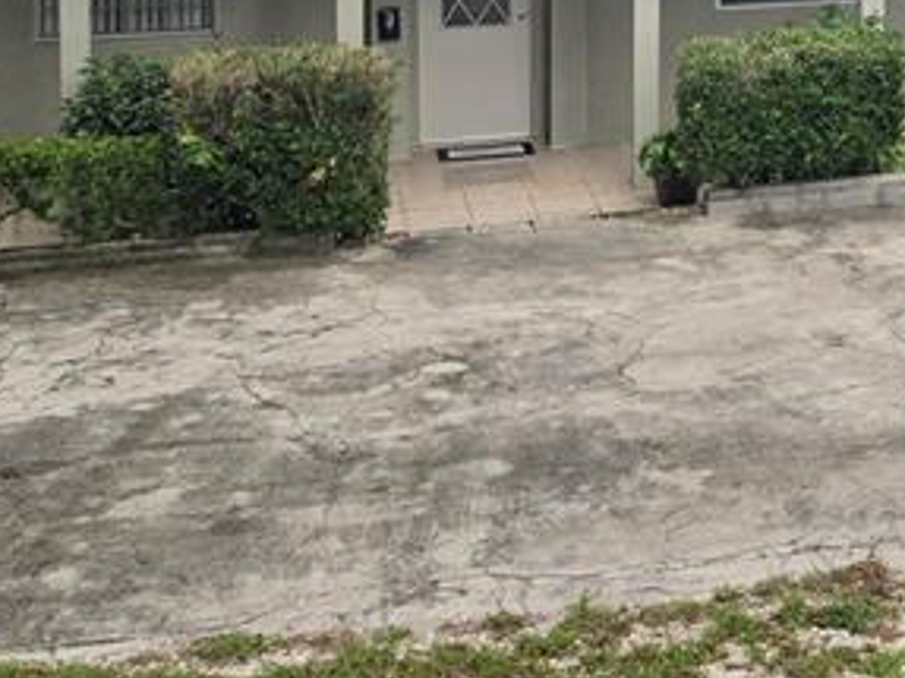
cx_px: 1044
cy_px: -246
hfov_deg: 22.3
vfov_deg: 16.8
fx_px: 2143
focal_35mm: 82
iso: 20
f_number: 1.4
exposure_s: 1/359
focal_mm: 6.5
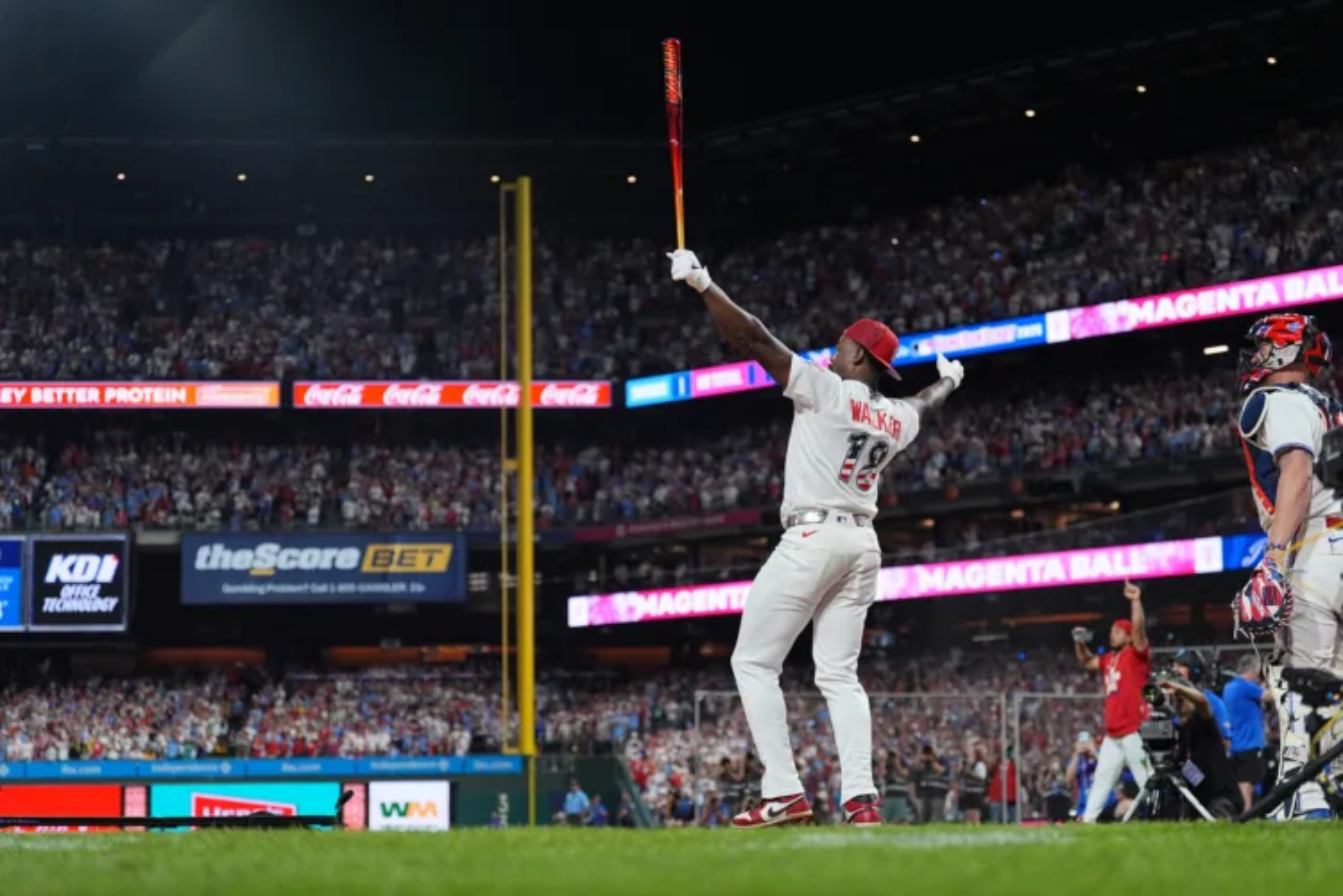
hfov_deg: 28.8
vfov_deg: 19.5
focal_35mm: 70
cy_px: 448
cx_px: 672
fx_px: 2611
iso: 1600
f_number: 2.8
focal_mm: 70
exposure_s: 1/2500
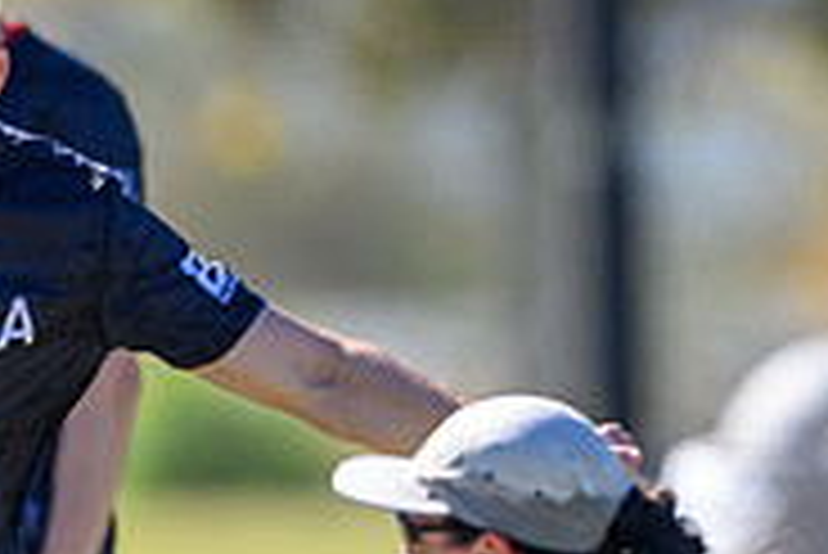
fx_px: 43894
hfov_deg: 1.1
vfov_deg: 0.7
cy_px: 629
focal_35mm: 1907
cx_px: -293
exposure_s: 1/800
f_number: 3.2
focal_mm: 400
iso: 100
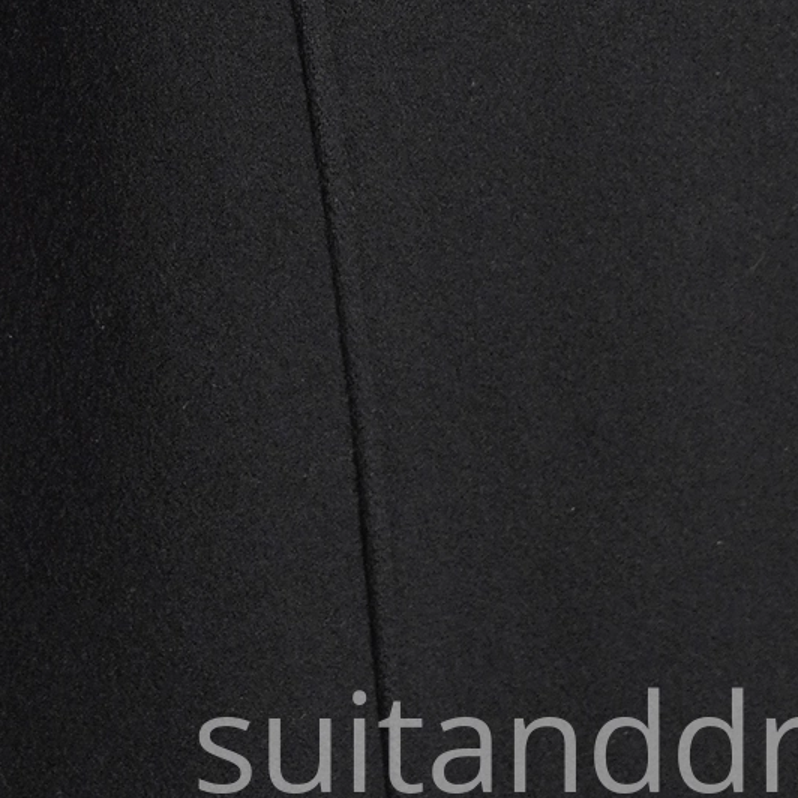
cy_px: -1212
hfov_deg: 7.9
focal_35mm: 221
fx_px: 5764
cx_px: 10
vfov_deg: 7.3
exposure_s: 1/25
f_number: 7.1
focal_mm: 32
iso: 320
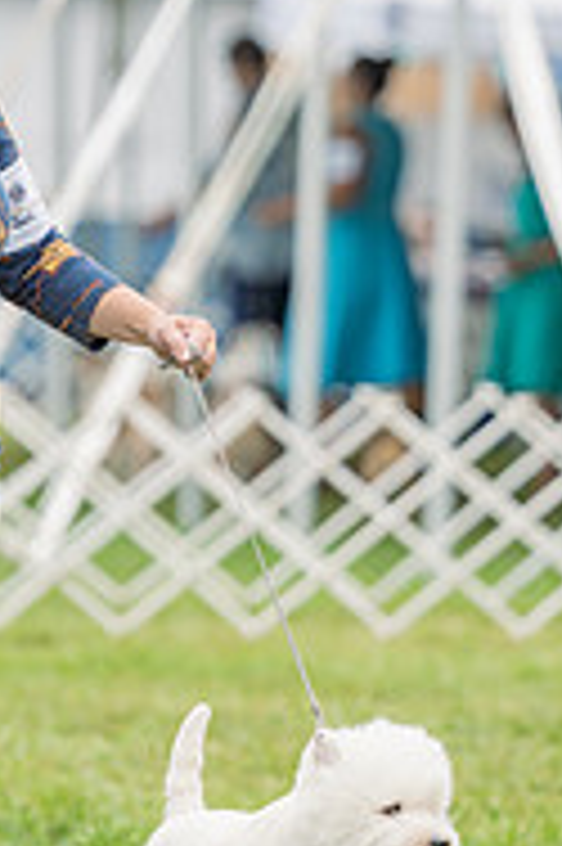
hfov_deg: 2.9
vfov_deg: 4.3
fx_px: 11236
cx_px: 166
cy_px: 333
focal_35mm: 479
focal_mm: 200
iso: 400
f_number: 3.5
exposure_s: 1/1250
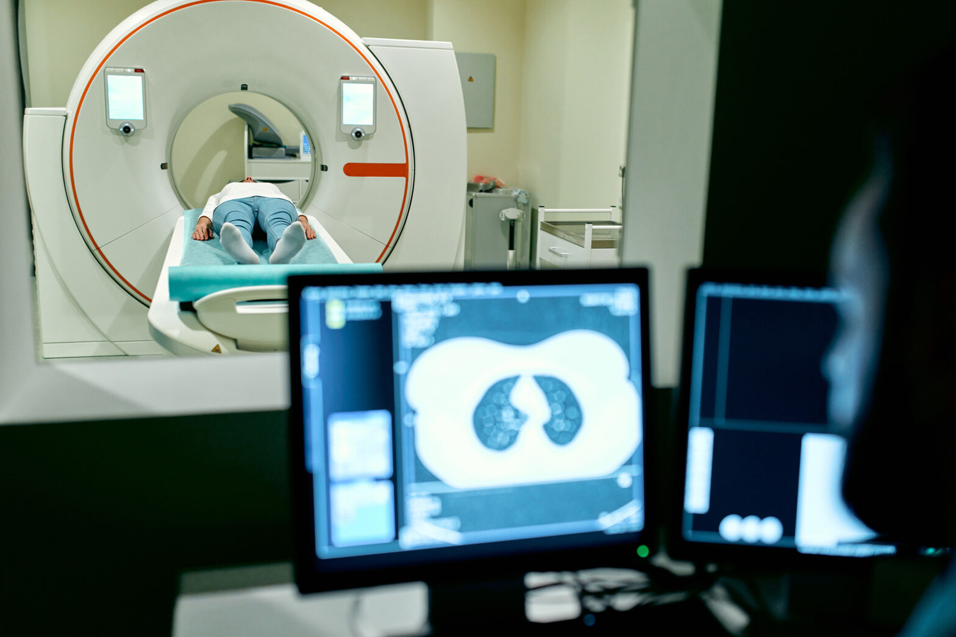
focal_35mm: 36
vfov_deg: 36.9
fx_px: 956
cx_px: 480
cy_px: 321
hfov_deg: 53.1
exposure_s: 1/125
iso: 640
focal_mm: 35
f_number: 1.8
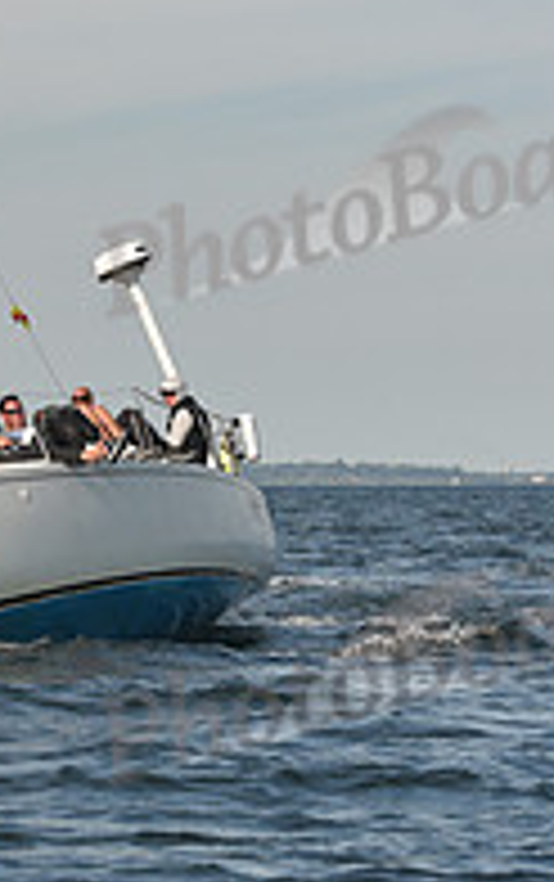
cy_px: 497
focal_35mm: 211
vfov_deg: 9.9
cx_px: -131
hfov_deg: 6.2
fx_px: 5082
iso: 250
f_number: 6.3
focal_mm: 70
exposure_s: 1/640
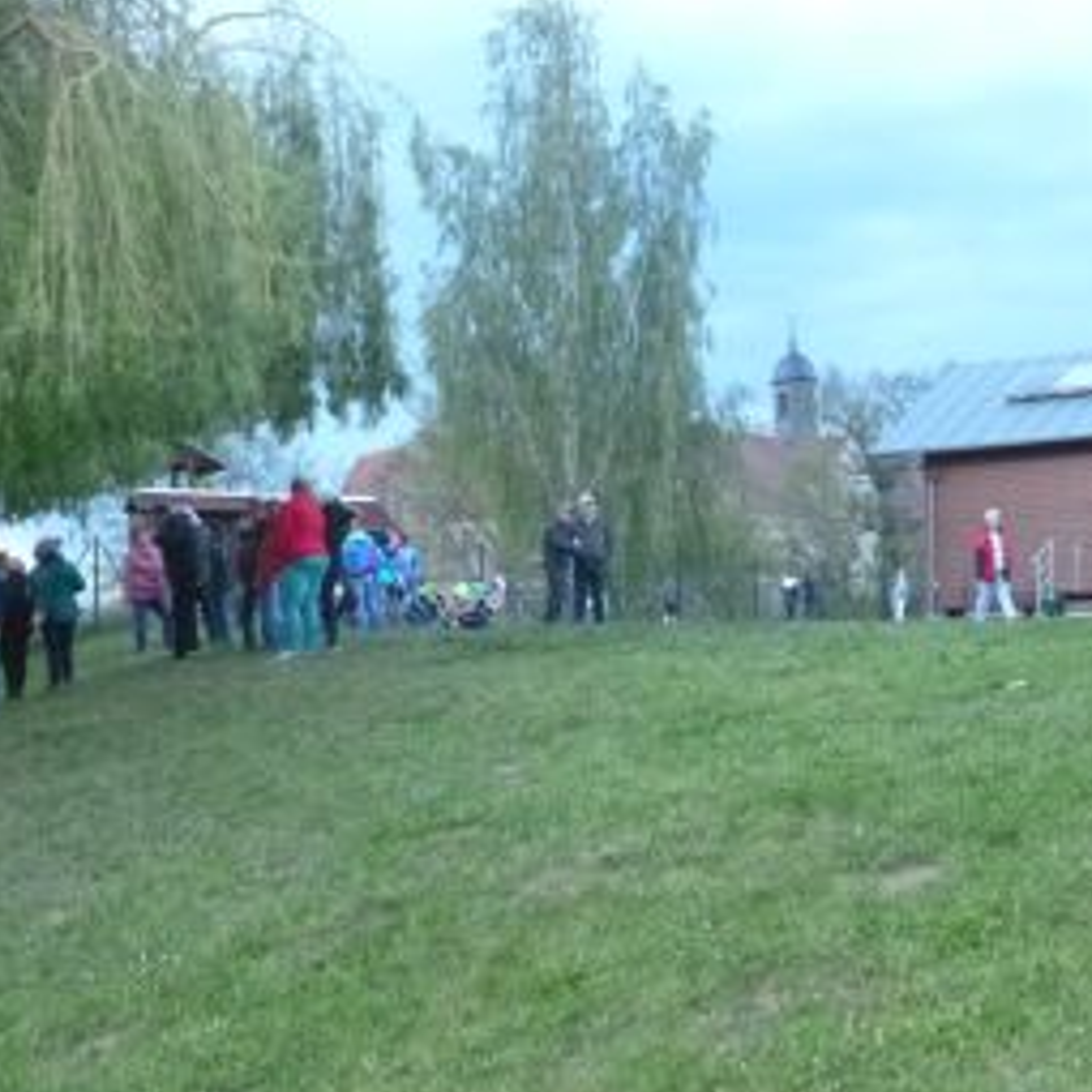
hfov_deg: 33.9
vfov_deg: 34.0
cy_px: 608
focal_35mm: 50
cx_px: 677
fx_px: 1785
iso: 800
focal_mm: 6.4
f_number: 3.1
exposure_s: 1/60
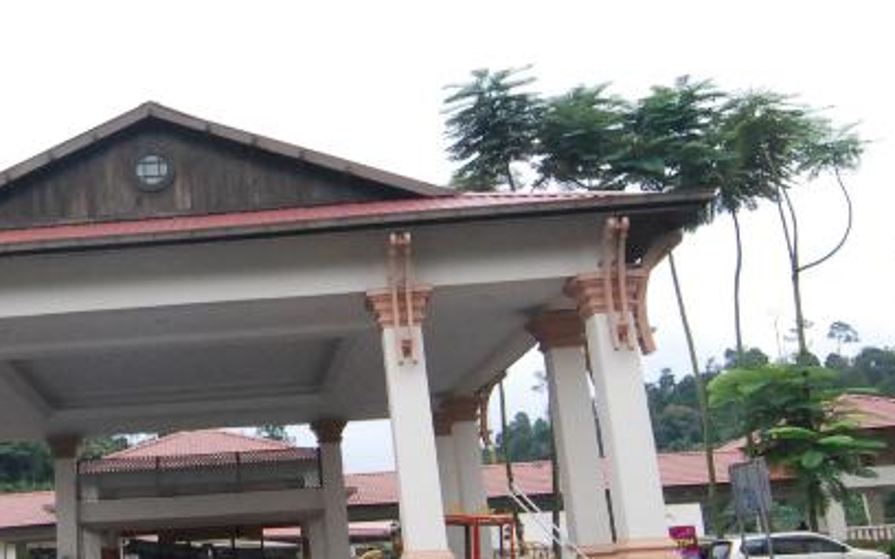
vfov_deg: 26.9
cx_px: 138
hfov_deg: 39.6
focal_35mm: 48
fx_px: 1171
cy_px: 307
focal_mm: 16
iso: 1600
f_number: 20
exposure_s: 1/15
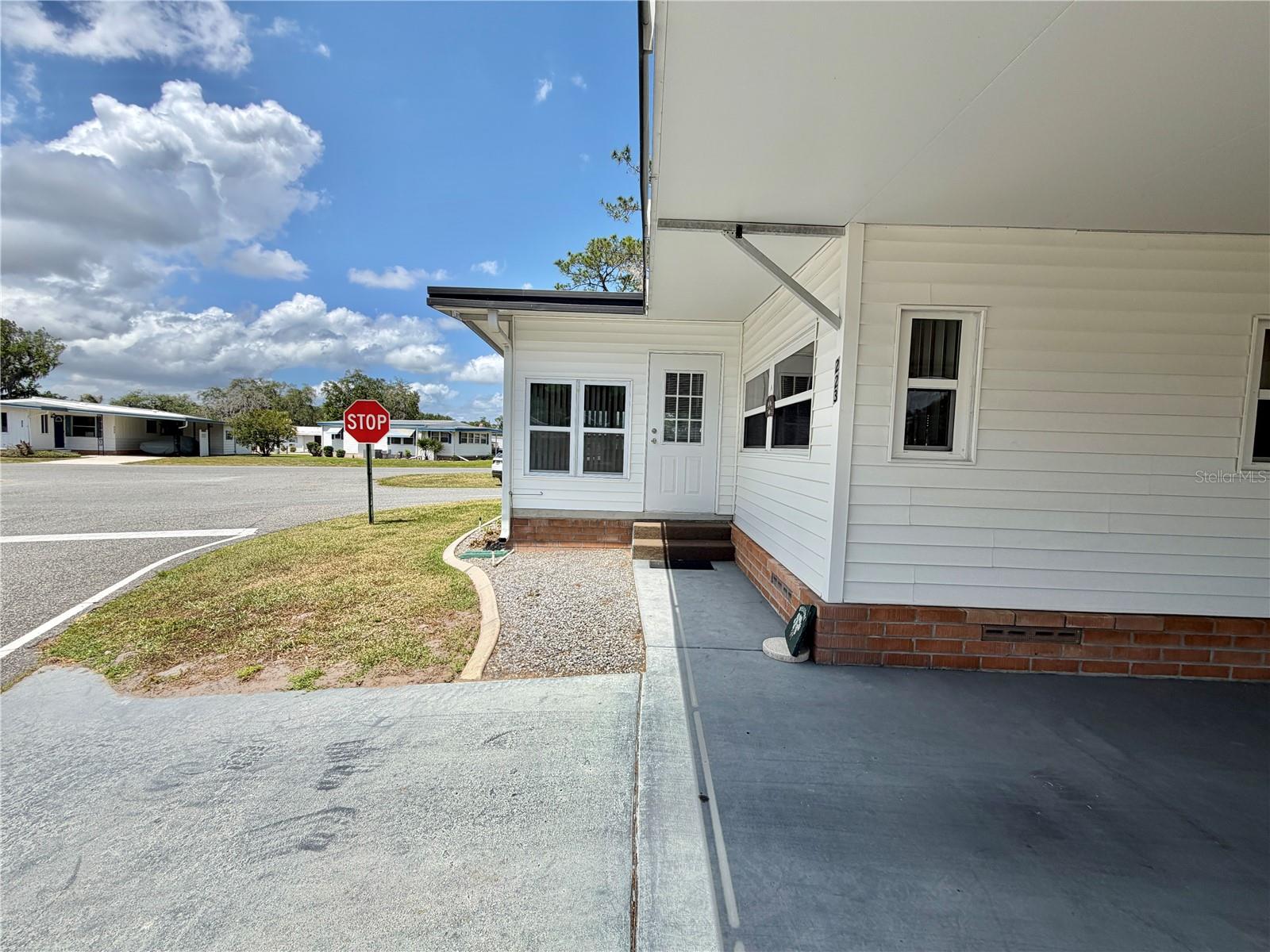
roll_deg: -0.8
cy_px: 476
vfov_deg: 85.7
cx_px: 635
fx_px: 514
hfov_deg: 102.1
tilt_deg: -2.5
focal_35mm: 14
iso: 20
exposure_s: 1/1017
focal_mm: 2.22
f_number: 2.2
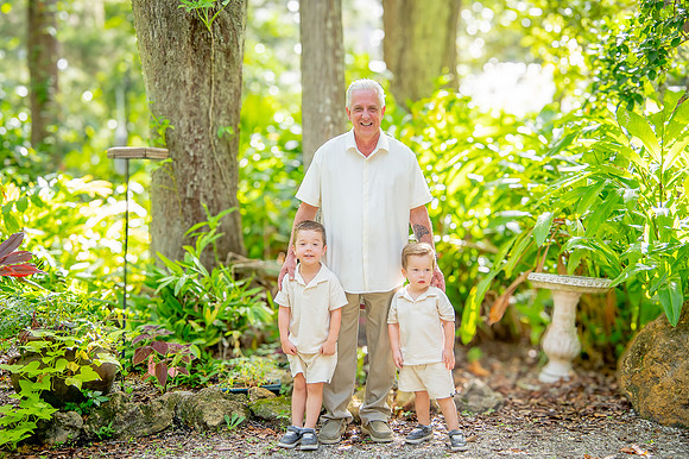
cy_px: 219
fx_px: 1057
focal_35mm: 55
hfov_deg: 36.1
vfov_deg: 24.5
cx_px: 346
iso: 400
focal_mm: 52
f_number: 4
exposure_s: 1/250
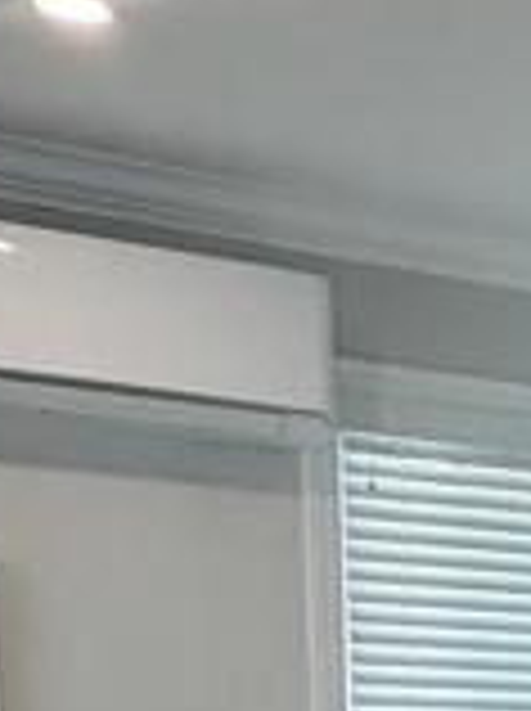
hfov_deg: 14.4
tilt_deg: -12.9
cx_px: 940
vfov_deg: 18.2
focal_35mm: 91
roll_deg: -1.0
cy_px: 1174
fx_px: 1866
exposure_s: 1/120
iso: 250
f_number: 2.2
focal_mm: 2.22
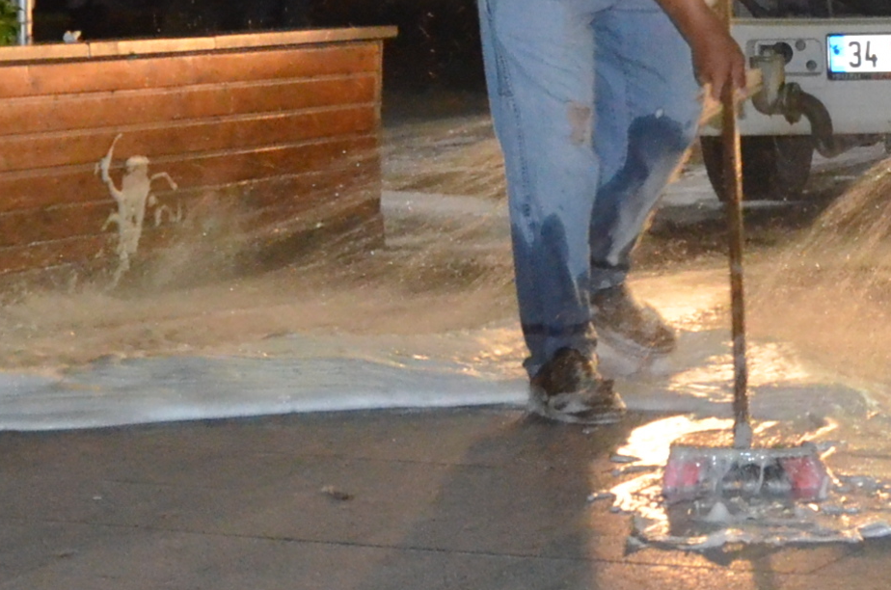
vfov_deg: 10.6
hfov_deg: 16.3
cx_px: 529
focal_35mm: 126
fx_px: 3112
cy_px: -201
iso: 4000
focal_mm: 21
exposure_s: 1/60
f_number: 7.1
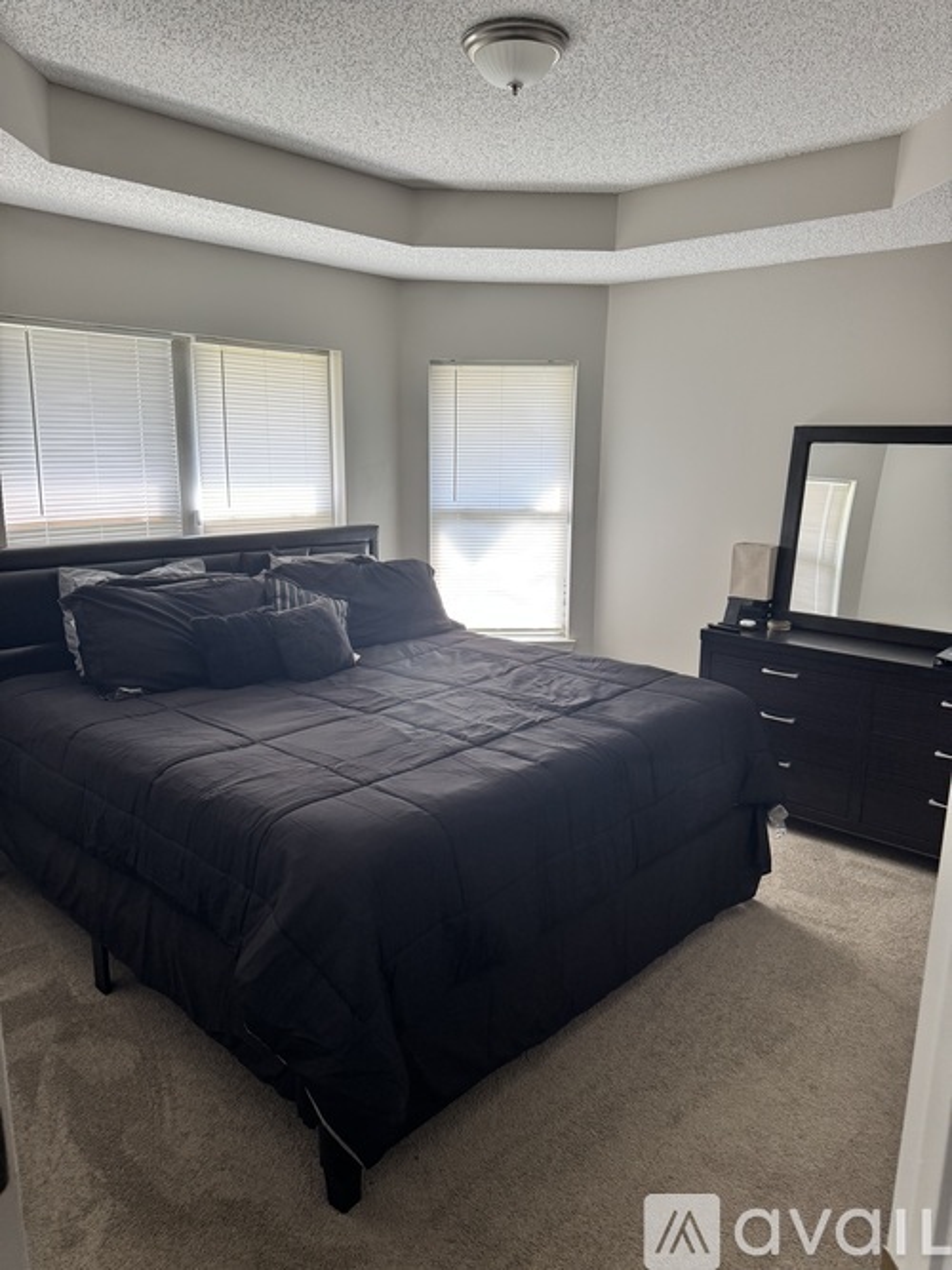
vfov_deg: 71.6
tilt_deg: -12.0
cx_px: 476
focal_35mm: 24
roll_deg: -0.2
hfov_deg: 56.8
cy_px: 635
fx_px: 880
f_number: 1.78
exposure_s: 1/121
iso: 160
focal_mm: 6.76
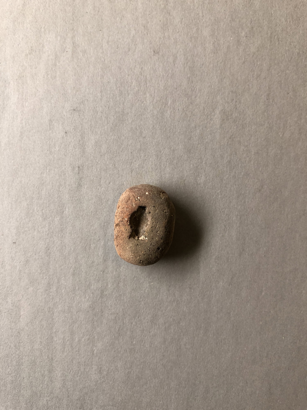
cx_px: 154
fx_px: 331
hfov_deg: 49.7
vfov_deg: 63.4
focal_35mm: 28
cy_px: 205
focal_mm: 3.99
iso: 32
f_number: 1.8
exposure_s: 1/40
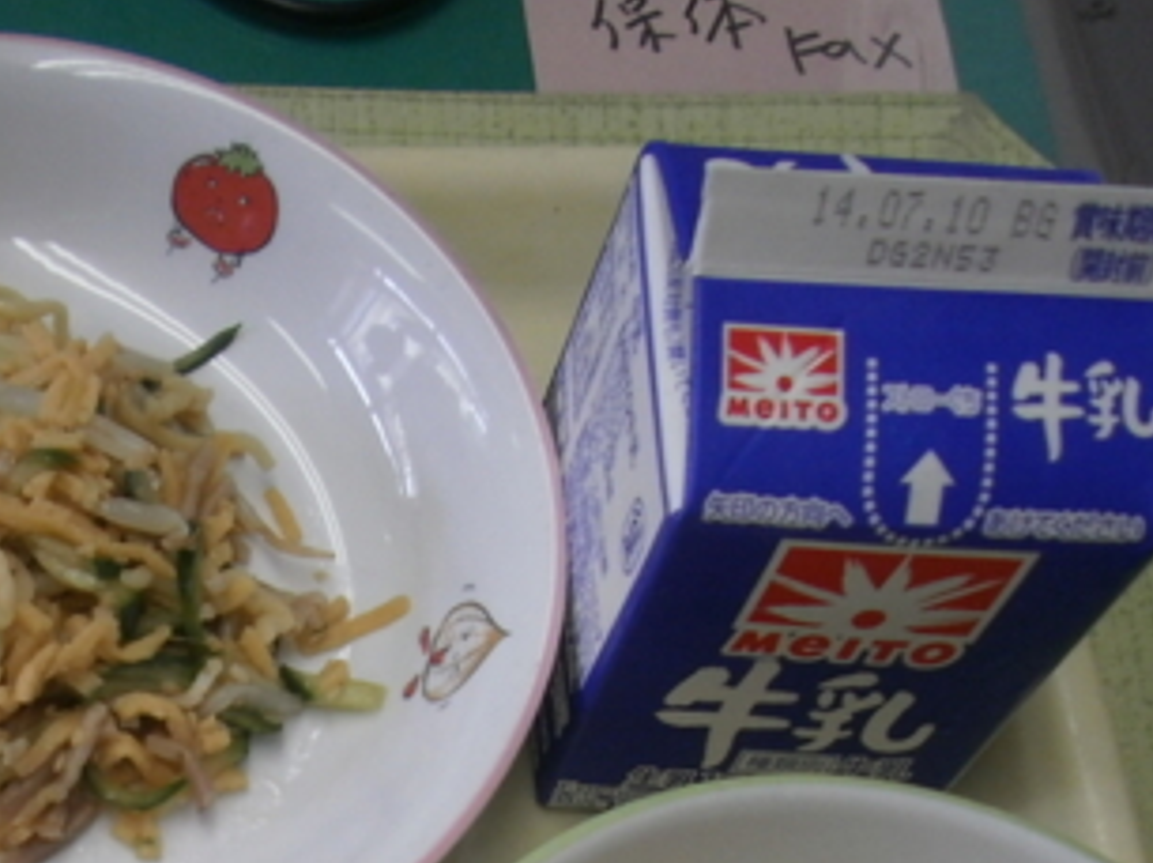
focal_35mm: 68
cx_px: 30
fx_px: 2263
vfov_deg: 19.9
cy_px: 1100
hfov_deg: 27.2
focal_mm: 4.65
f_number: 2.6
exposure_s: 1/60
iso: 100
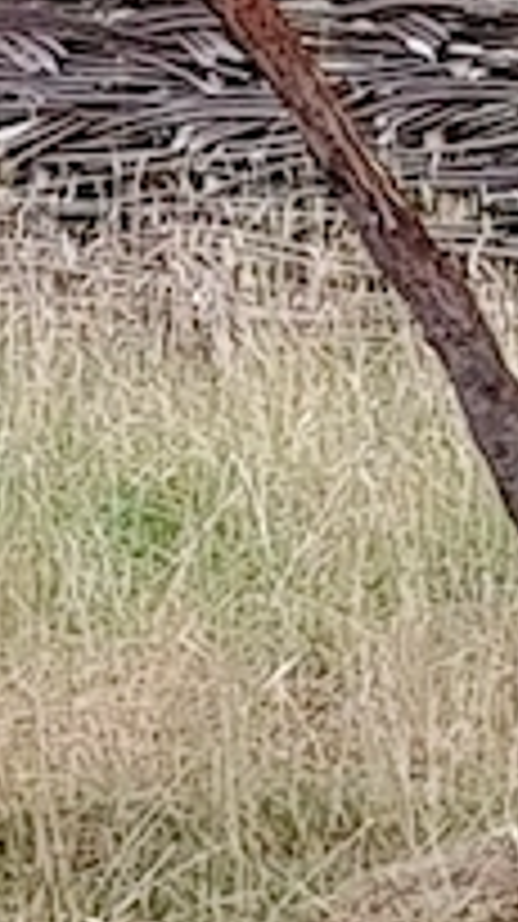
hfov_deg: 3.5
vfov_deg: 6.3
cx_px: -459
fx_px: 8319
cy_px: 1183
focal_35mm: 340
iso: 189
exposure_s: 1/50
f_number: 1.75
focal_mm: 5.25
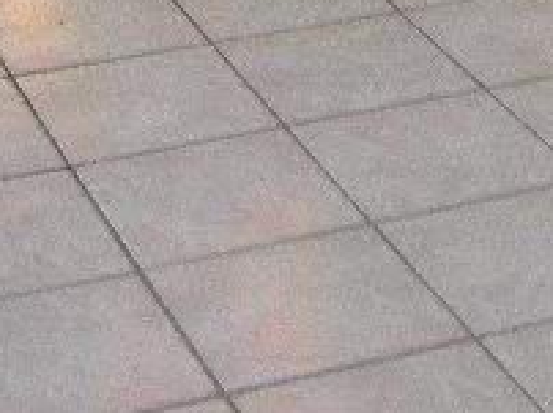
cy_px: -544
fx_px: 2266
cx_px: 471
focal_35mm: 142
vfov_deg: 9.4
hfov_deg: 13.8
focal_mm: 5
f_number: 3.5
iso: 329
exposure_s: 1/55.7
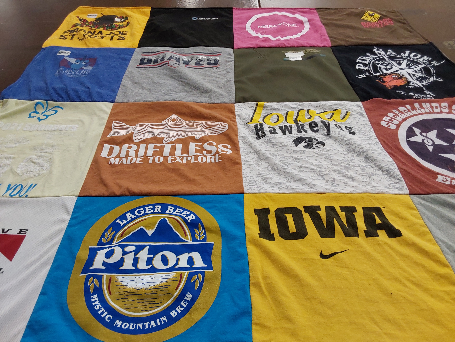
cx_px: 228
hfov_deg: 63.4
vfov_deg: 49.7
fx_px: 368
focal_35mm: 28
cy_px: 171
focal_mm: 2.91
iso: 80
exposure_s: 1/60
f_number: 1.9
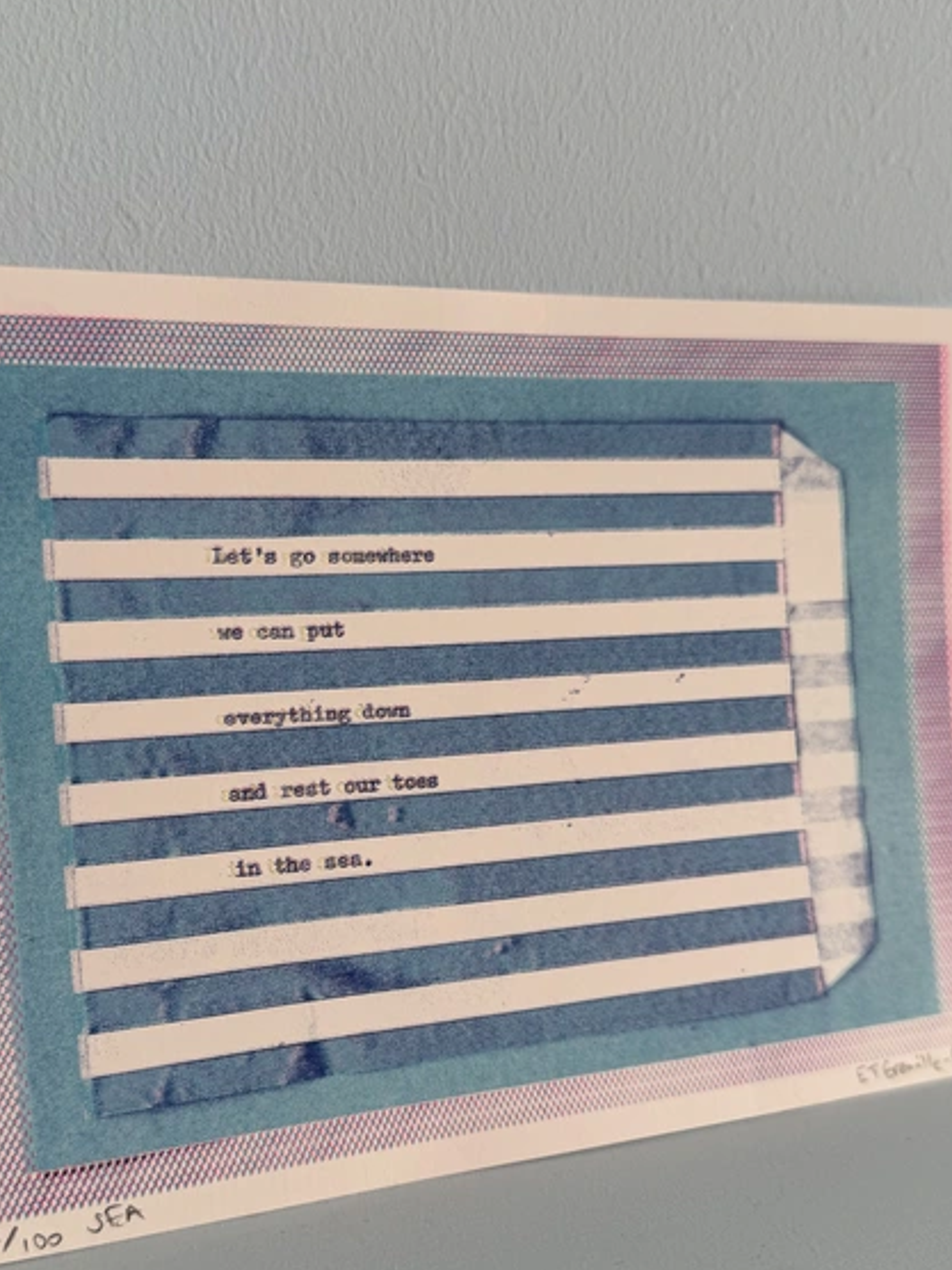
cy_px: 740
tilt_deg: -13.2
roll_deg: -2.5
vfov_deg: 48.8
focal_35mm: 38
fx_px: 1393
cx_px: 388
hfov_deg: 37.6
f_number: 1.78
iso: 64
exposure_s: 1/152
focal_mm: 6.76
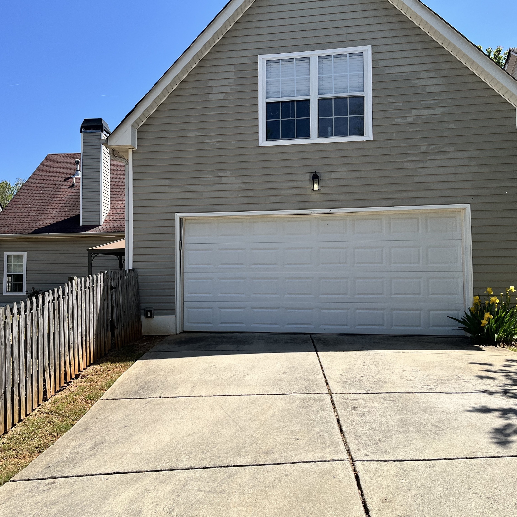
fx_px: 524
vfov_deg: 52.5
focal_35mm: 31
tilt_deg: +2.0
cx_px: 201
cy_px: 256
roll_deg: +1.4
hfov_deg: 52.1
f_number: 1.6
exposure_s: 1/3215
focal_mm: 5.1
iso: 50
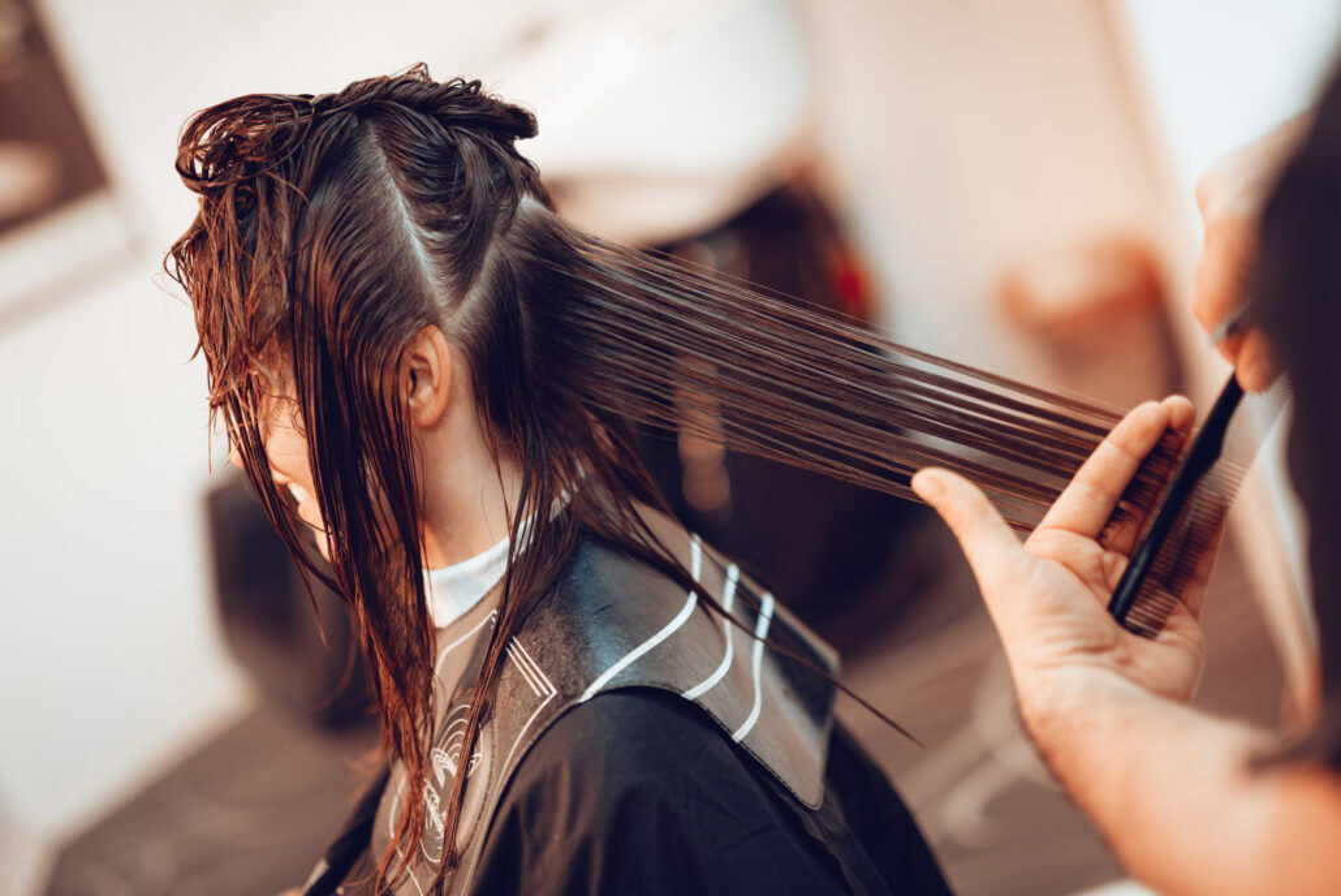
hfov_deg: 39.6
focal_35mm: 50
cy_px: 448
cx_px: 670
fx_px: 1863
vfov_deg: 27.0
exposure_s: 1/80
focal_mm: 50
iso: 200
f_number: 1.4
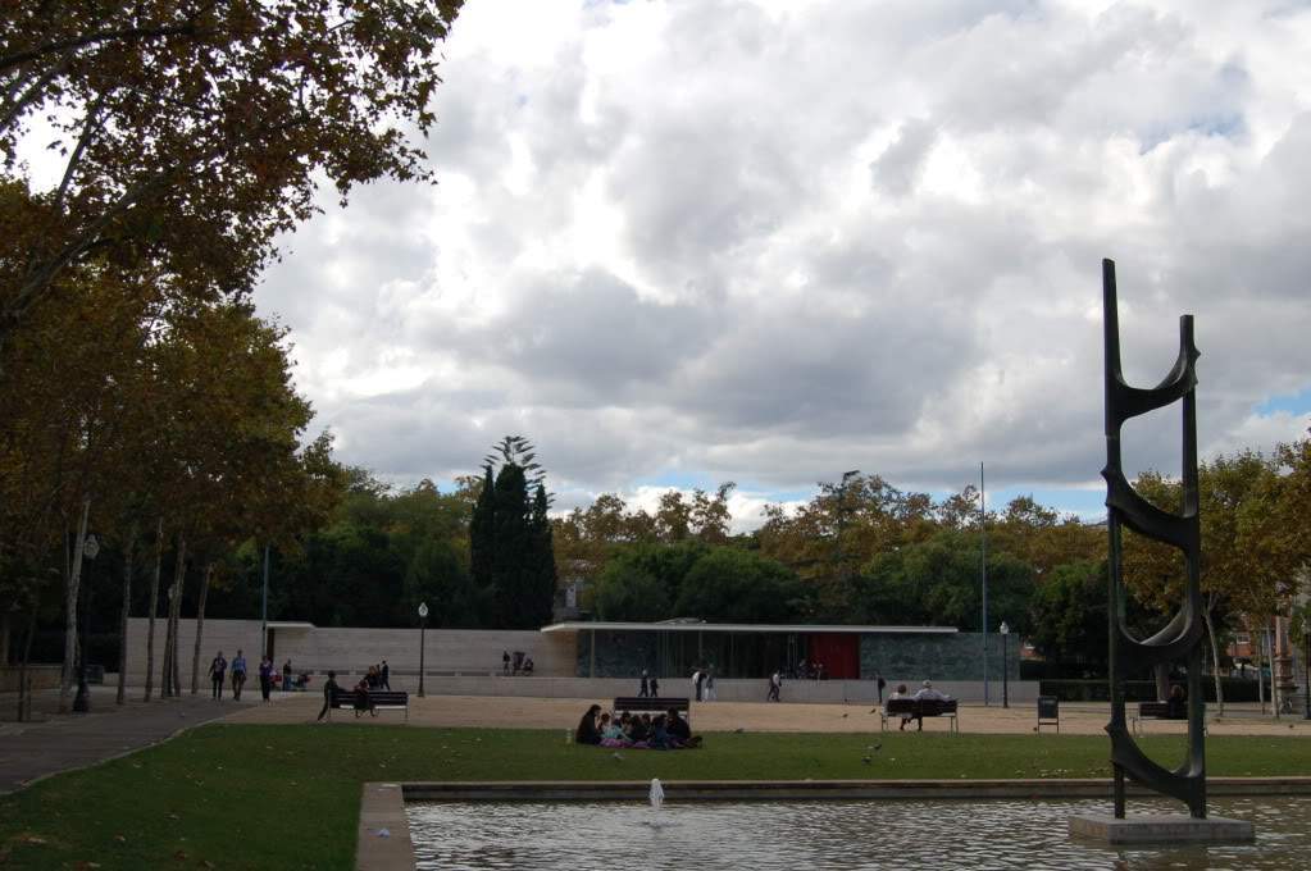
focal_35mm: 45
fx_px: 1637
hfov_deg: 43.6
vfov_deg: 29.8
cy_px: 436
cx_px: 656
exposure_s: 1/320
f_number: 9
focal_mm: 30
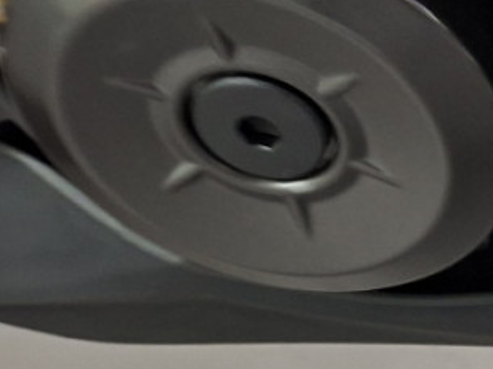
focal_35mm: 120
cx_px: 1196
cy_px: 451
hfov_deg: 12.6
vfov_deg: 12.1
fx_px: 1708
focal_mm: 5.54
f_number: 1.8
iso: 400
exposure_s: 1/24
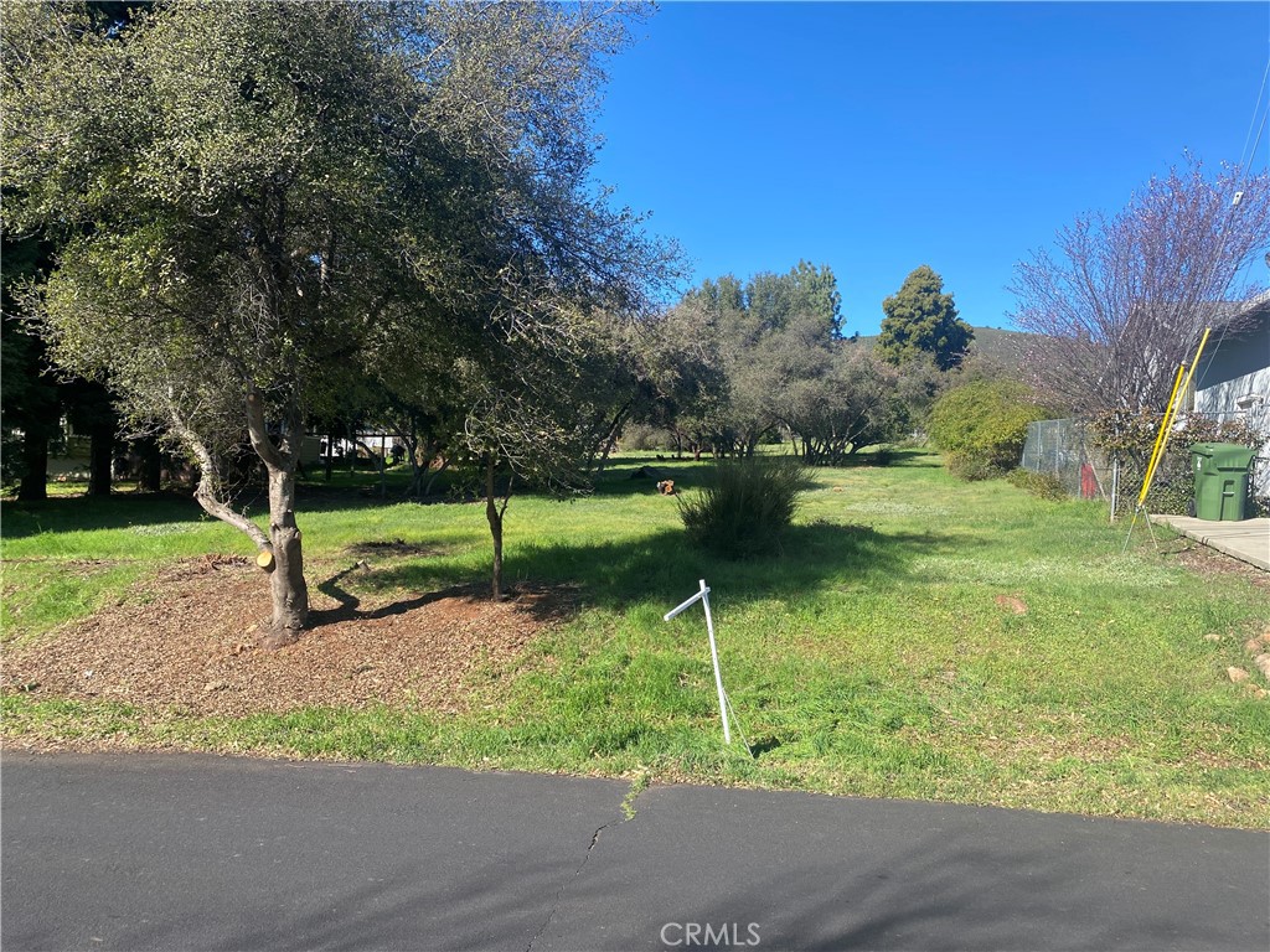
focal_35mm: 26
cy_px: 476
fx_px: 954
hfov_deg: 67.3
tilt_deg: +1.2
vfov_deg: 53.1
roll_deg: -2.2
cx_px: 635
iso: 32
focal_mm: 4.25
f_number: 1.8
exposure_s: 1/1300
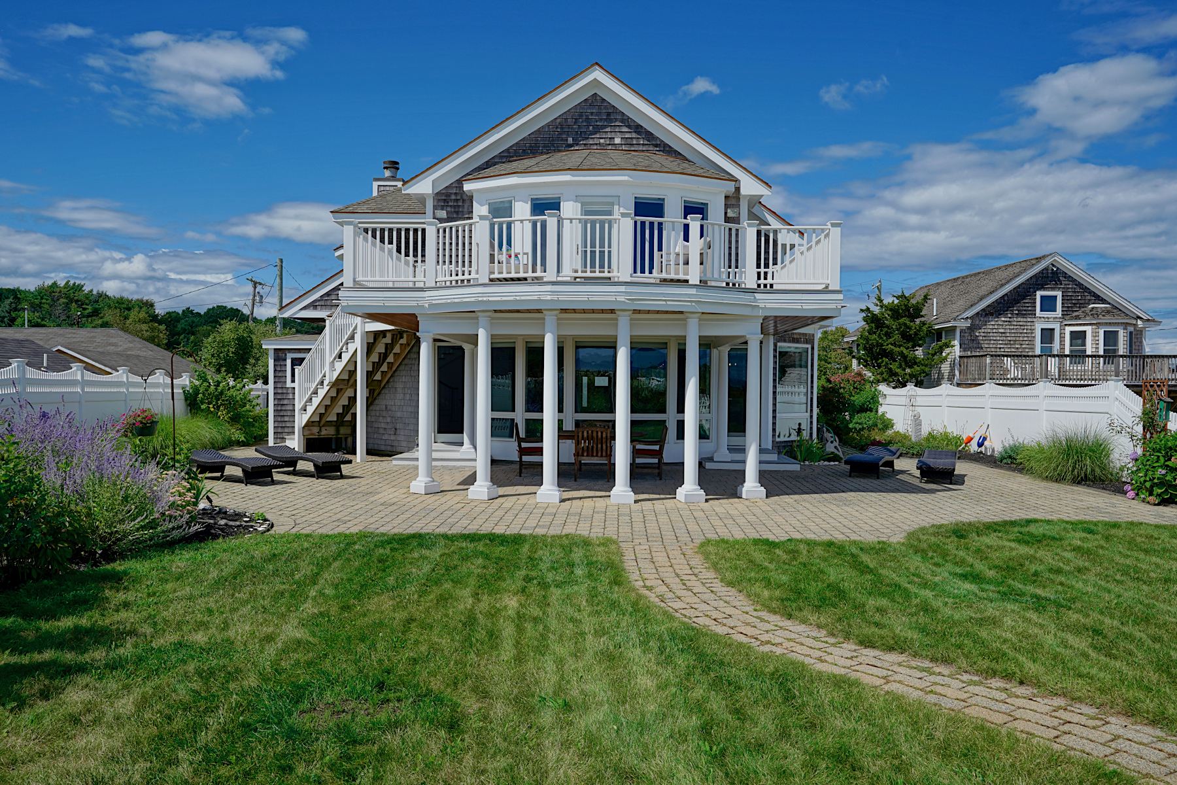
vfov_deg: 45.0
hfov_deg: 63.7
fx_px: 948
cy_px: 392
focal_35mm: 29
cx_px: 588
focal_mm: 29
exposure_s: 1/500
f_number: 8
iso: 100
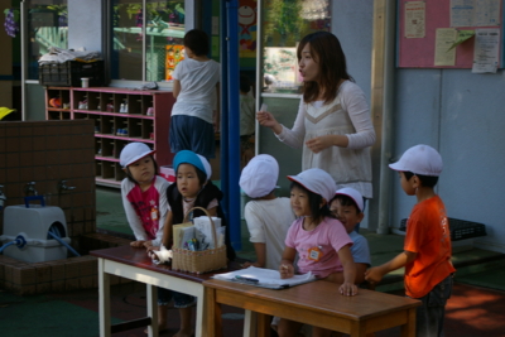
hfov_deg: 24.6
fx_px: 1158
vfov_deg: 16.6
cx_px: 252
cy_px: 168
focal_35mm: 82
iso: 200
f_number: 5.6
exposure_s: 1/90
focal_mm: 55
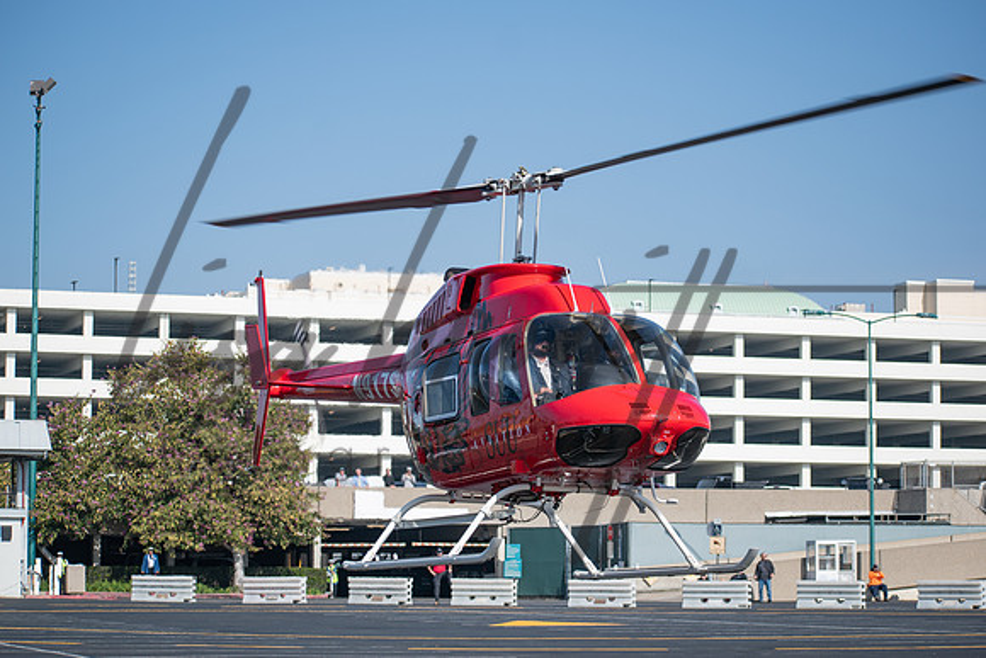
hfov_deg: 19.5
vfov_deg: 13.0
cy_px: 329
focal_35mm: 105
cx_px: 493
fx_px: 2876
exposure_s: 1/1000
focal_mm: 70
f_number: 4.5
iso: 100
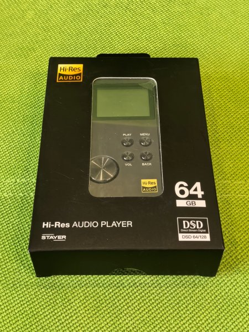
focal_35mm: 48
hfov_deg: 30.3
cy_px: 166
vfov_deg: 39.7
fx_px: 460
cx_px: 124
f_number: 4
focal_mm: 6.98
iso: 400
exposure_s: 1/30
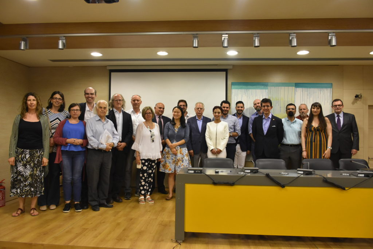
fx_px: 280
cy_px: 124
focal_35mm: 27
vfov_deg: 48.0
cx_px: 186
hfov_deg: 67.4
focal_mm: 18
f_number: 5
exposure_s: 1/100
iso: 1600
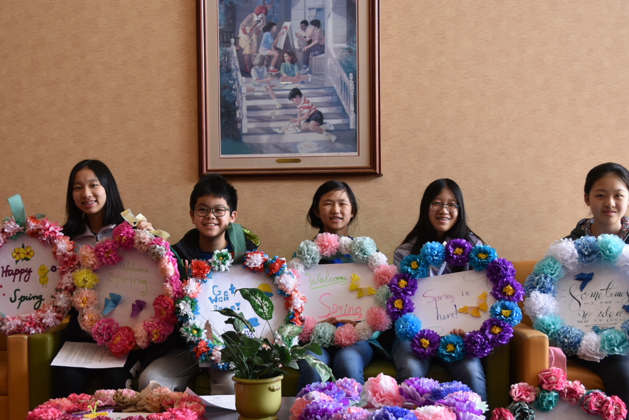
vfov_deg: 26.9
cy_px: 272
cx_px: 276
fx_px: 874
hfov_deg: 39.5
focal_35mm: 50
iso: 400
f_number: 4.5
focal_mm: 24
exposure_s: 1/80
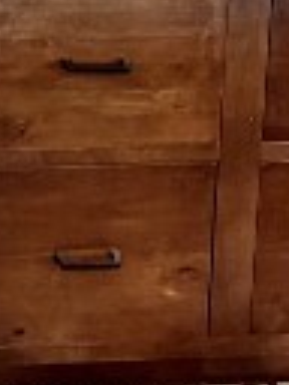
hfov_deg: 16.5
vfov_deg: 19.3
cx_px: -96
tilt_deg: -7.2
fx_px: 935
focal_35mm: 84
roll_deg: -0.7
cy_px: -247
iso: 320
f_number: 2.2
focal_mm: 2.22
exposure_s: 1/60
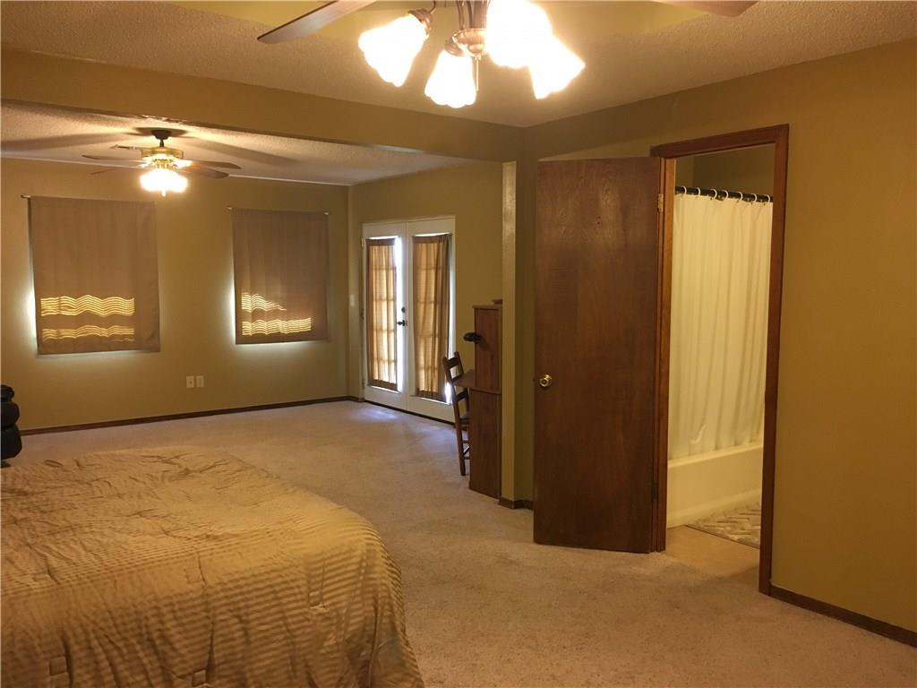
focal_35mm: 29
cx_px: 458
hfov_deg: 61.7
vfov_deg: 48.2
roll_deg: -0.3
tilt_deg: -5.2
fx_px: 768
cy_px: 344
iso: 250
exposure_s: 1/30
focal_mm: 4.15
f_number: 2.2
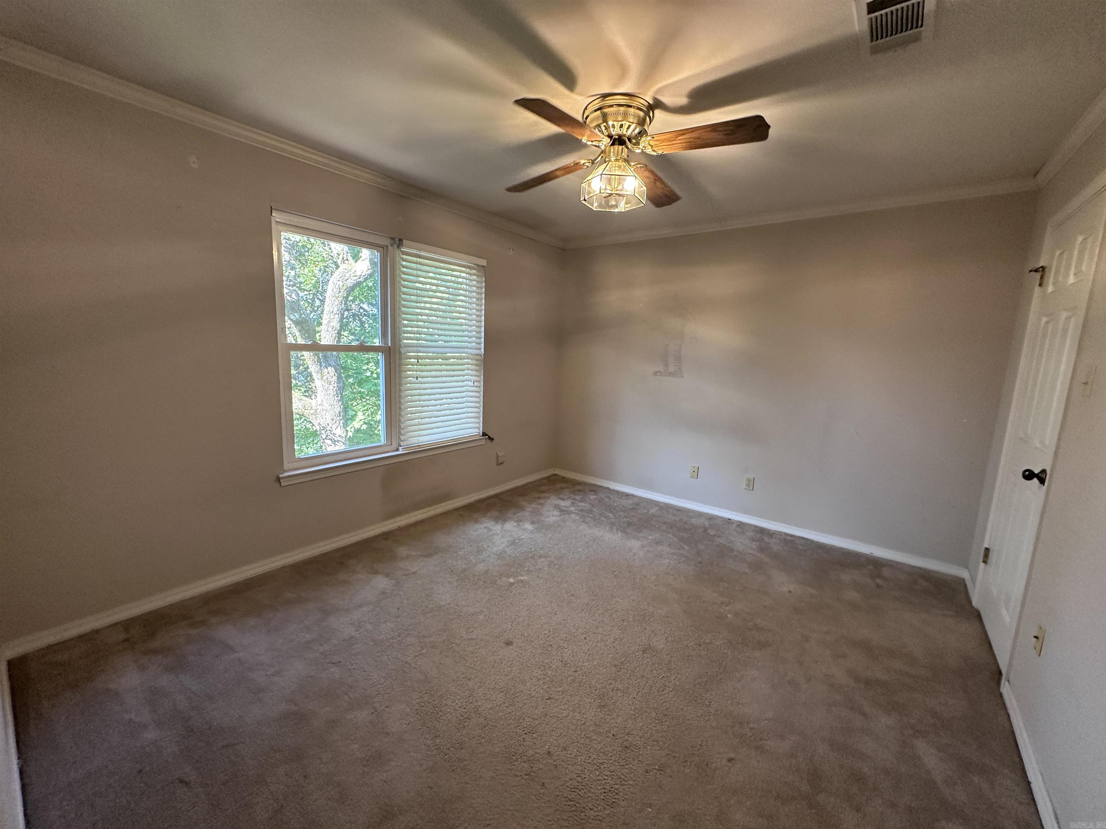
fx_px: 447
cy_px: 414
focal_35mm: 14
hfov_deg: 102.1
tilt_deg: -6.7
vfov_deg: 85.7
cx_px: 553
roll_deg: -1.7
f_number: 2.2
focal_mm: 2.22
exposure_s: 1/60
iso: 200
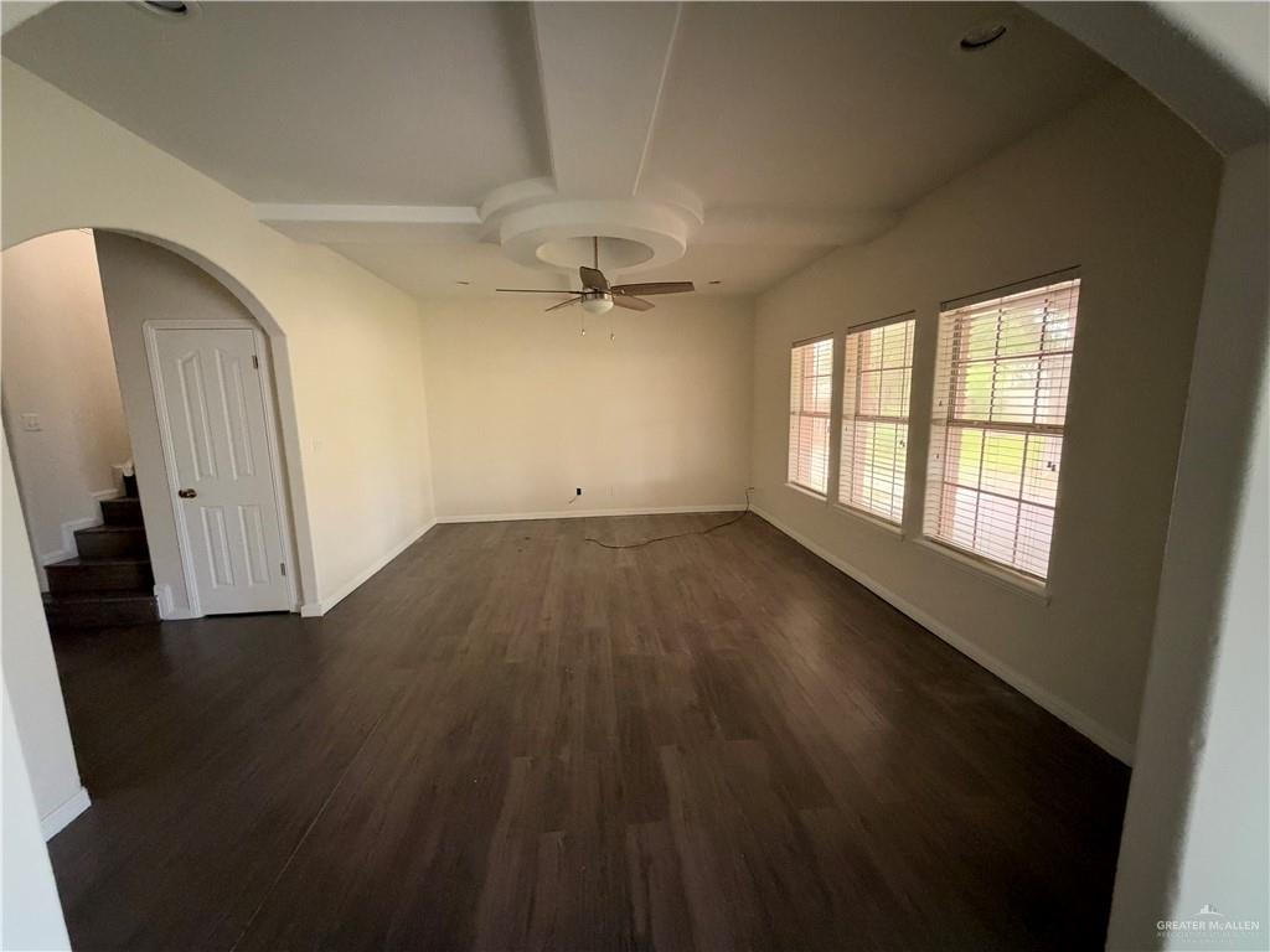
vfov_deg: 85.7
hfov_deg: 102.1
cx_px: 635
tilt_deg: -7.1
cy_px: 476
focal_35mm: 14
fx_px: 514
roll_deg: +2.1
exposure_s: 1/60
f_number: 2.2
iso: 1250
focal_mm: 2.22
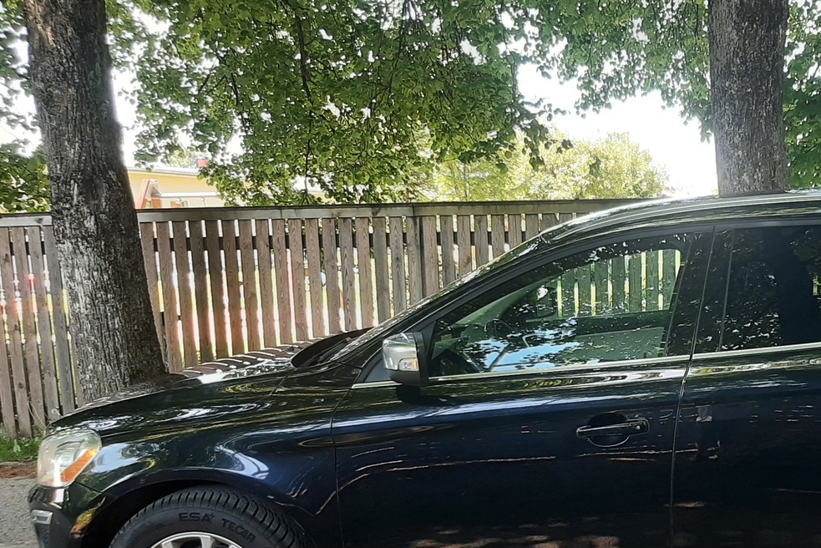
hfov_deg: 42.4
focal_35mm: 44
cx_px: 665
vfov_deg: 29.9
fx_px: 1004
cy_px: 429
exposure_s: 1/100
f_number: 1.7
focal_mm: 3.93
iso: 50
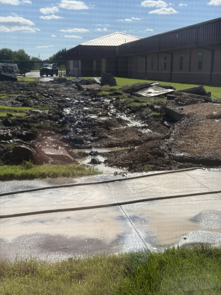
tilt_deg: -10.8
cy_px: 148
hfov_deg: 30.3
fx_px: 409
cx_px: 110
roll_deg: -0.6
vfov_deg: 39.7
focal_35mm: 48
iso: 64
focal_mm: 6.76
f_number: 1.78
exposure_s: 1/4878
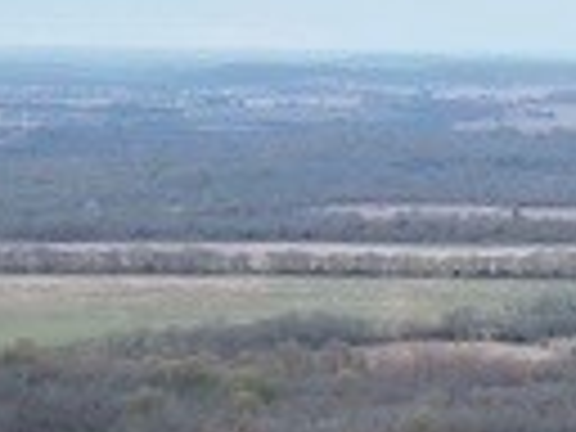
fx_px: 1997
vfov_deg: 11.7
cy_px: 698
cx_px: 774
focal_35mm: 120
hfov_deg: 15.5
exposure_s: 1/90
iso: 100
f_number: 1.7
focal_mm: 6.72
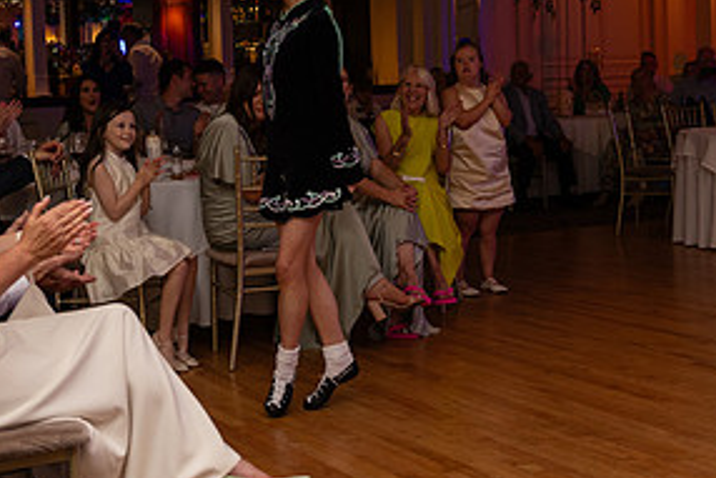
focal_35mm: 65
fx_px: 1293
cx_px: 298
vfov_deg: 20.9
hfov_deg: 30.9
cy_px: 159
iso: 500
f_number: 3.5
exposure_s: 1/160
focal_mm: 32
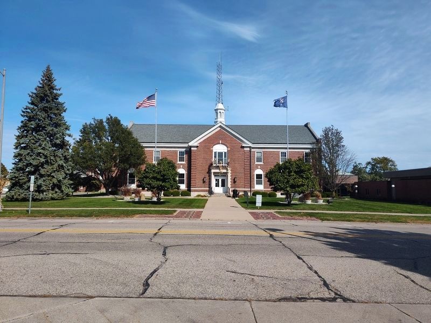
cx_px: 216
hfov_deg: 73.9
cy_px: 162
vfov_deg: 58.9
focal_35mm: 23
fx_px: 286
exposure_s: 1/1576
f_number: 1.8
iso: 100
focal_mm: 5.56
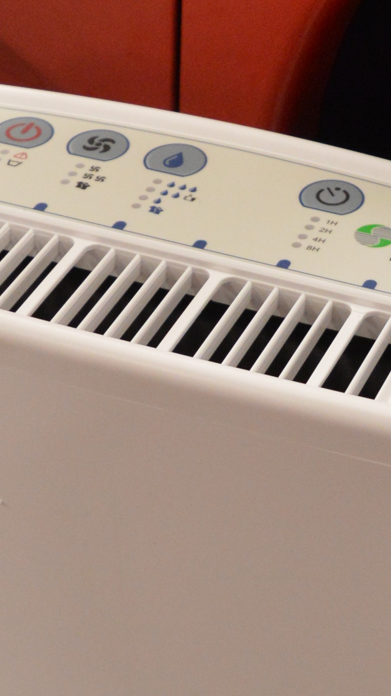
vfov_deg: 22.7
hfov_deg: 12.8
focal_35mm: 94
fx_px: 1733
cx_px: 302
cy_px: 375
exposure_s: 1/60
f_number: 3.5
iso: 1600
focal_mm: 18
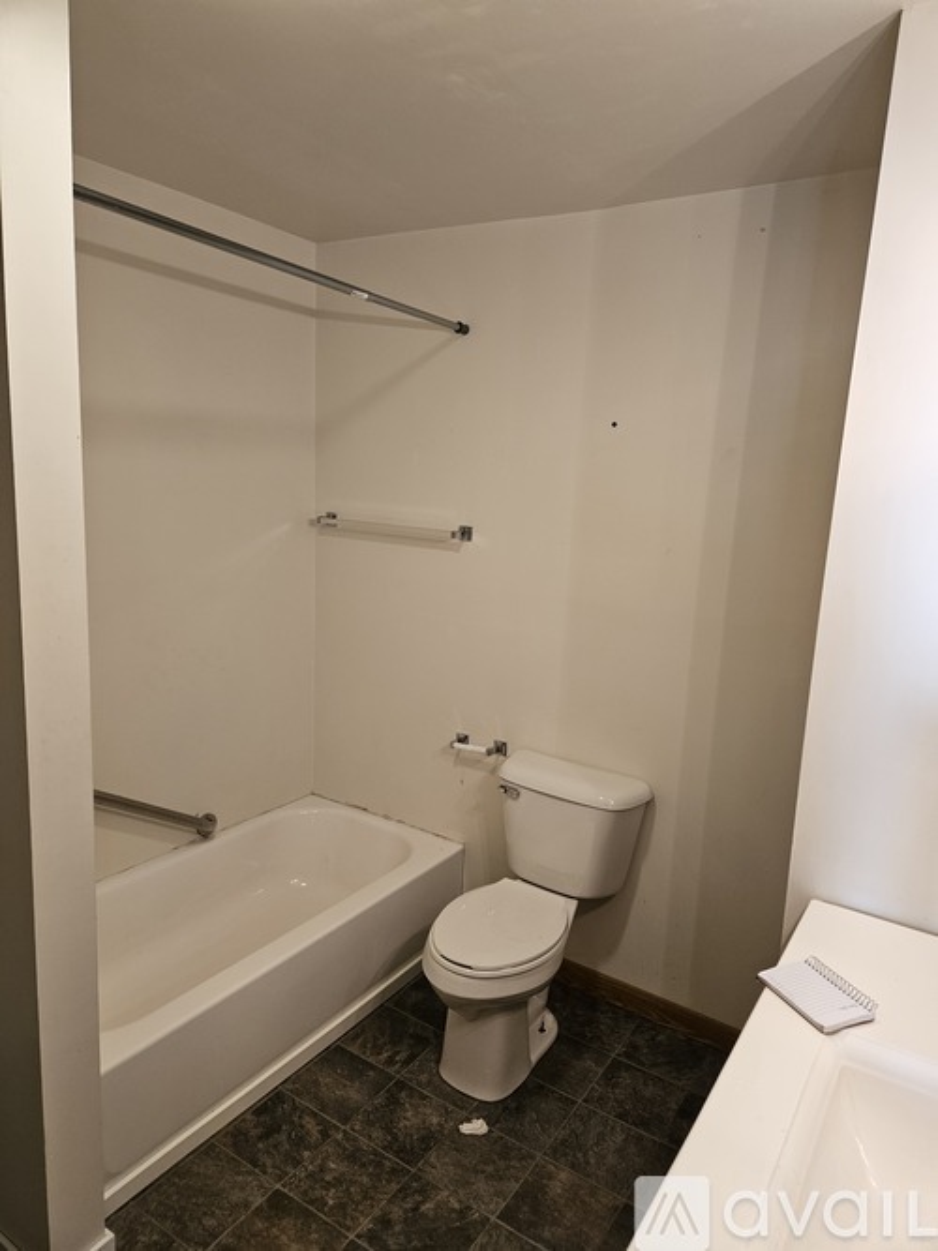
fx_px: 831
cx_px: 469
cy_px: 626
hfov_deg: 58.9
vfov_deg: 73.9
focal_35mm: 23
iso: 320
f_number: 1.8
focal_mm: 5.4
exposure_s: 1/120
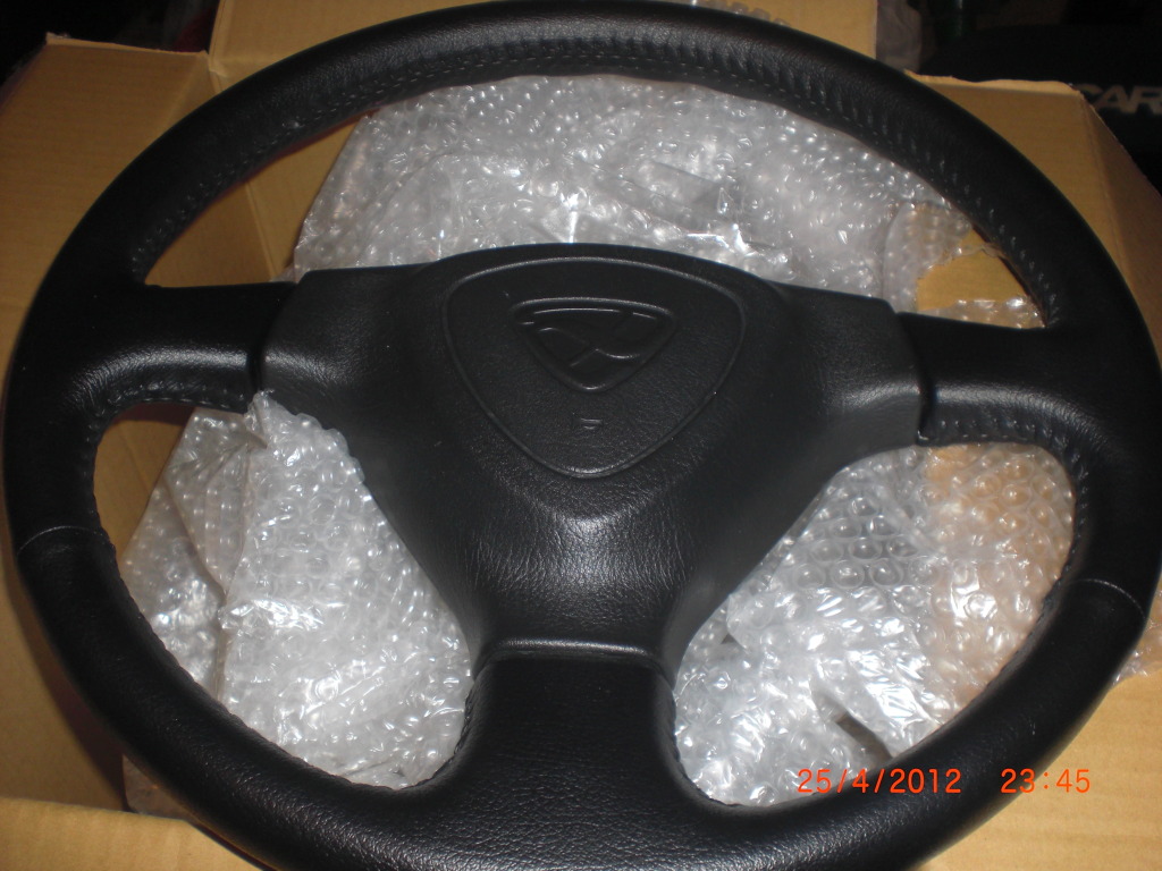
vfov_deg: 37.7
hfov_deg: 49.0
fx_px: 1276
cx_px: 581
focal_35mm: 38
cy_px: 436
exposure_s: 1/60
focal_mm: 6.3
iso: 100
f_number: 3.1
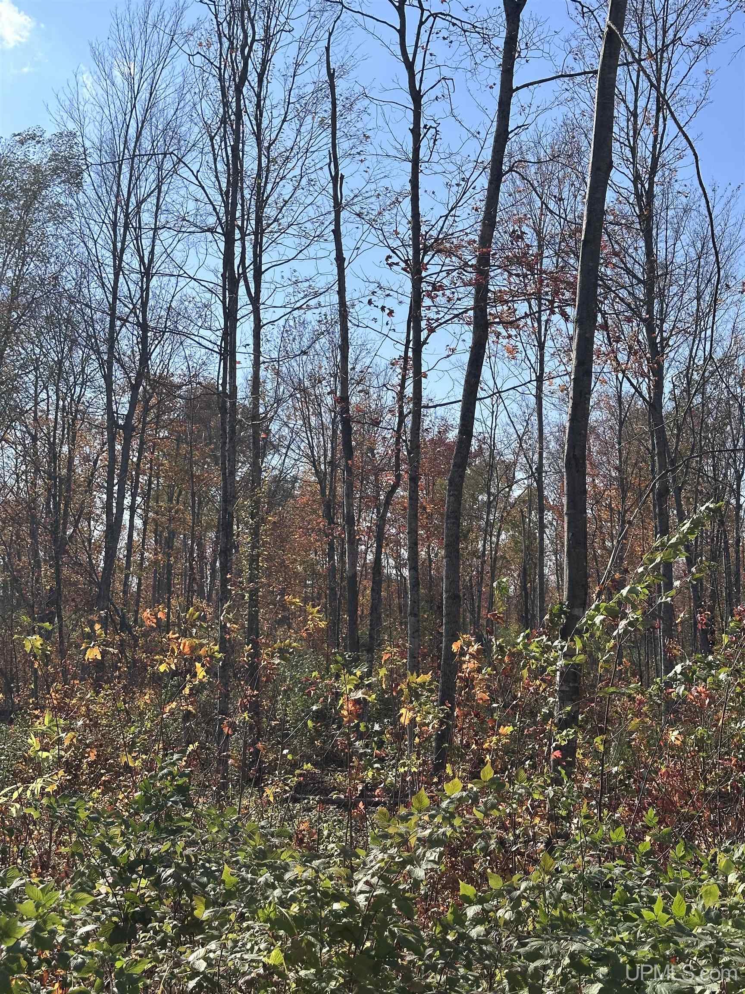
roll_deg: -1.7
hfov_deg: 30.3
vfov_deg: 39.7
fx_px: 1377
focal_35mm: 48
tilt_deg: +7.0
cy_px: 497
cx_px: 372
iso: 64
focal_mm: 6.86
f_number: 1.78
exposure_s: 1/4367
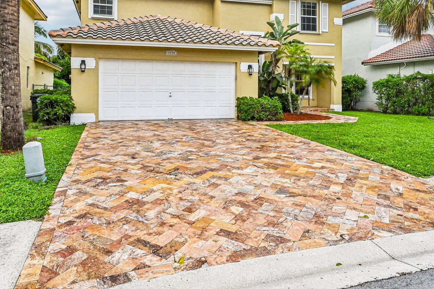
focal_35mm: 27
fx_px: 325
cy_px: 96
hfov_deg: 67.3
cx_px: 202
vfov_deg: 47.1
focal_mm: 18
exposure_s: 1/4000
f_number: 8
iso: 4000
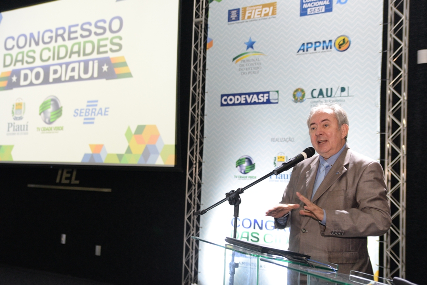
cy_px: 142
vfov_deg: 30.5
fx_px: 522
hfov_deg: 44.5
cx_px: 214
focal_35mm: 44
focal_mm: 44
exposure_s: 1/100
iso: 3200
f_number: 3.2
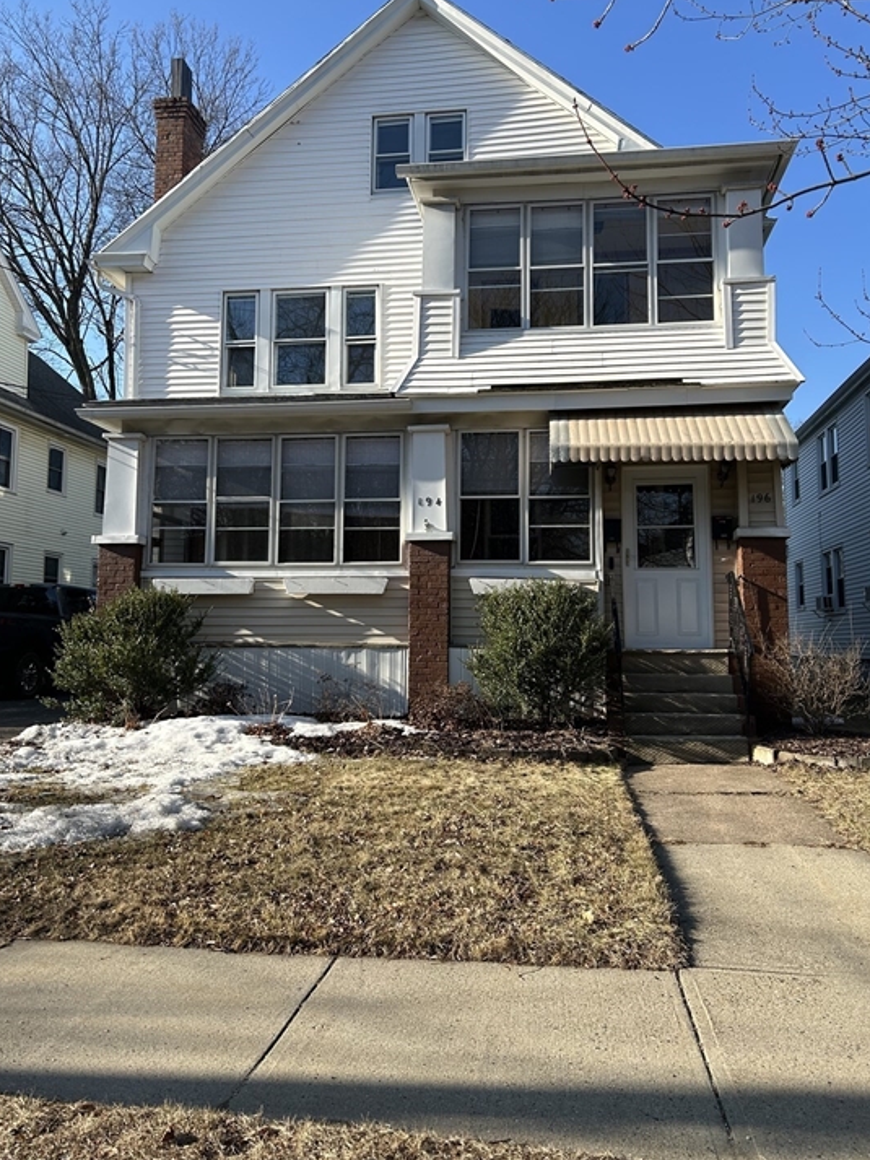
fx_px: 938
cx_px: 450
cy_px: 539
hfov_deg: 49.7
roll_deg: -1.2
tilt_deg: +7.3
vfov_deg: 63.4
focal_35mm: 28
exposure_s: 1/2252
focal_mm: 5.7
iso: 50
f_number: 1.5
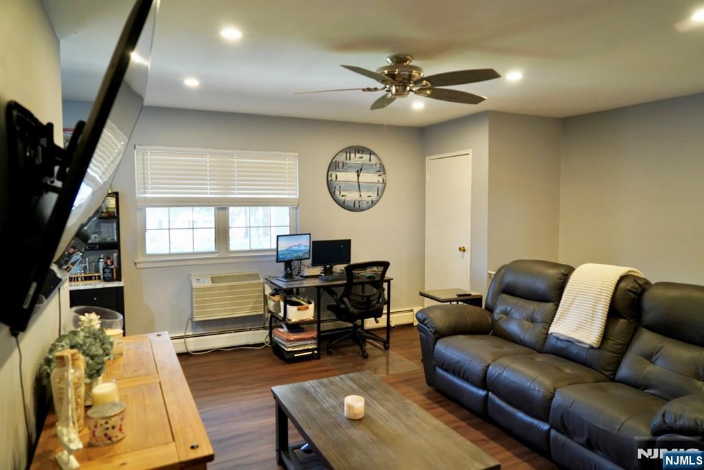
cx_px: 352
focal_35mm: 24
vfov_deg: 53.2
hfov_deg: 73.7
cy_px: 235
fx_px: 470
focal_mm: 24
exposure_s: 1/160
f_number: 4
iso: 3200
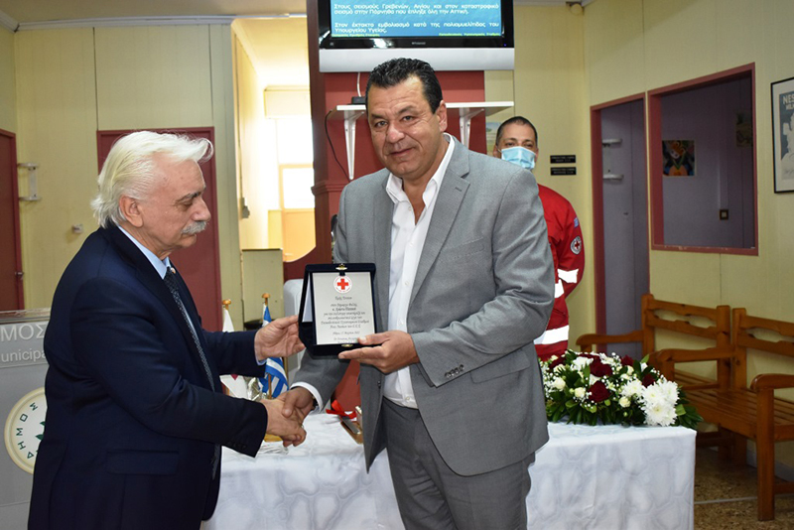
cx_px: 397
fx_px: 1026
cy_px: 265
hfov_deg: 42.3
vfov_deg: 29.0
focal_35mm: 46
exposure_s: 1/125
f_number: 4.2
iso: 1000
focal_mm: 31
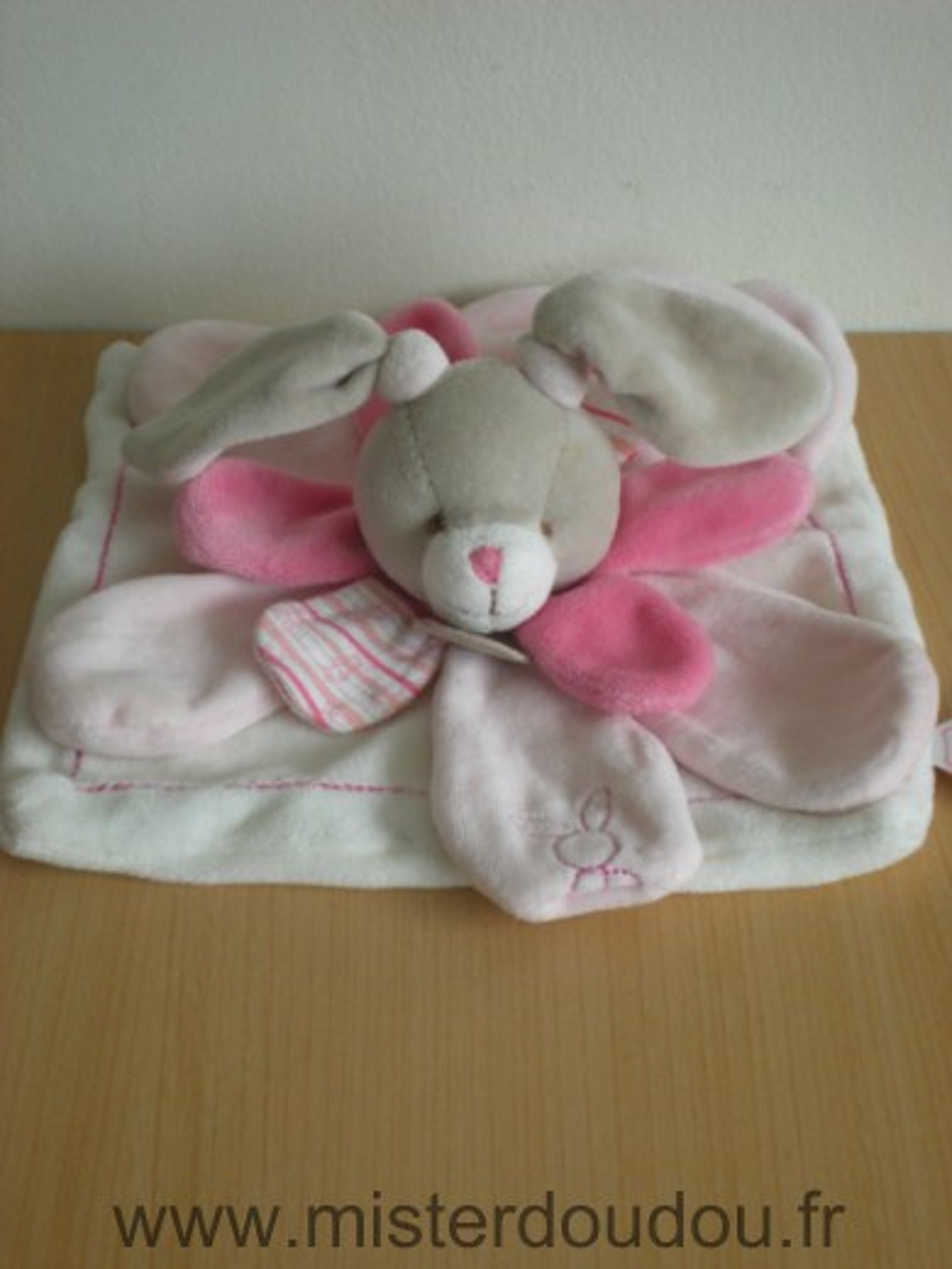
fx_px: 2053
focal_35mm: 56
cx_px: 476
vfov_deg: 34.3
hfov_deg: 26.1
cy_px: 634
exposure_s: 1/9.3
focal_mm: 9.3
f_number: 3.9
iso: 200
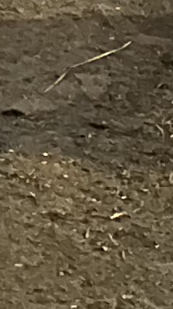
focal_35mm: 274
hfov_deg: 4.4
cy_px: -787
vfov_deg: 6.7
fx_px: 2239
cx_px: -143
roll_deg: +0.6
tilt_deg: +3.4
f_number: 1.78
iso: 1250
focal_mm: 6.86
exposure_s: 1/17
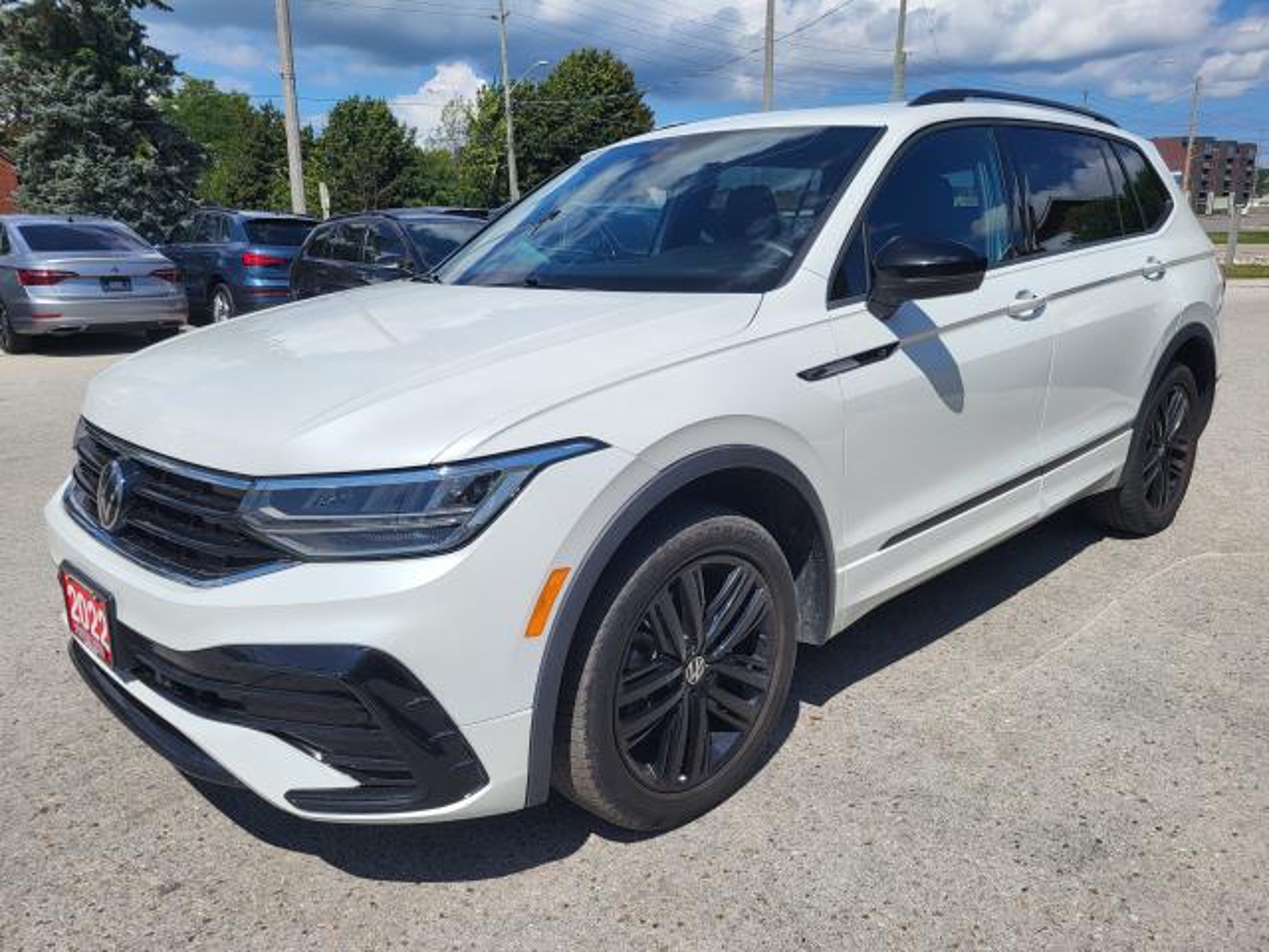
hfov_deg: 67.3
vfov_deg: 53.1
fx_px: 953
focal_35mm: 26
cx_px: 634
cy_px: 476
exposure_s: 1/5271
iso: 40
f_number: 1.8
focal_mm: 5.4
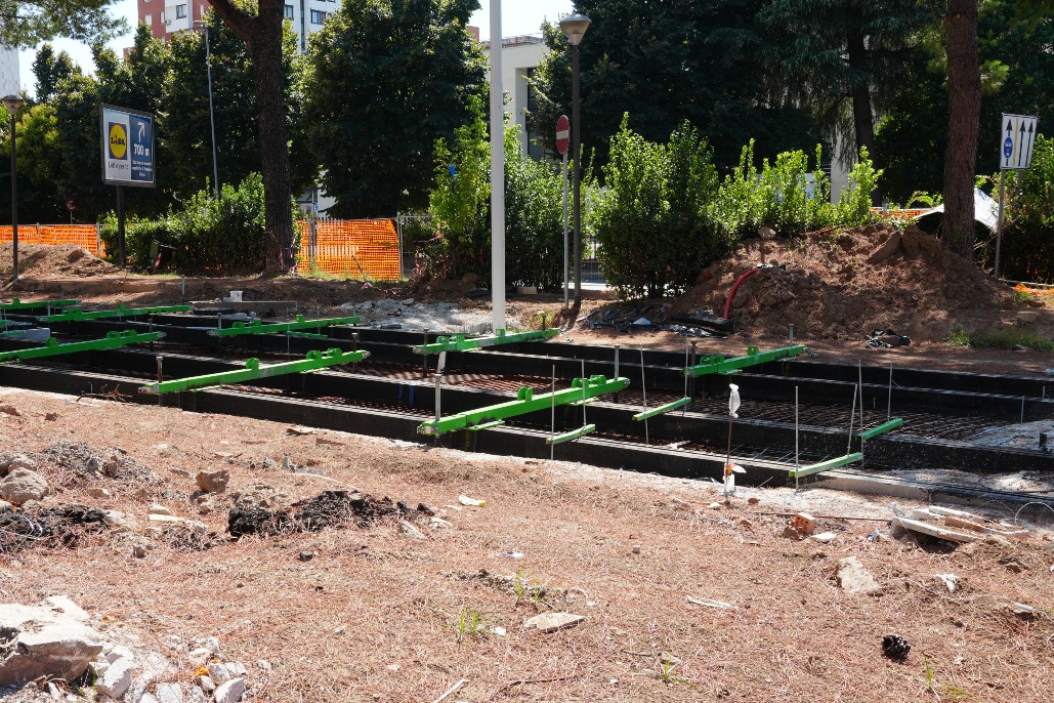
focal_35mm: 42
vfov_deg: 31.9
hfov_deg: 46.2
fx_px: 1230
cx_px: 442
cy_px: 347
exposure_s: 1/100
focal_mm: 24
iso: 100
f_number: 8
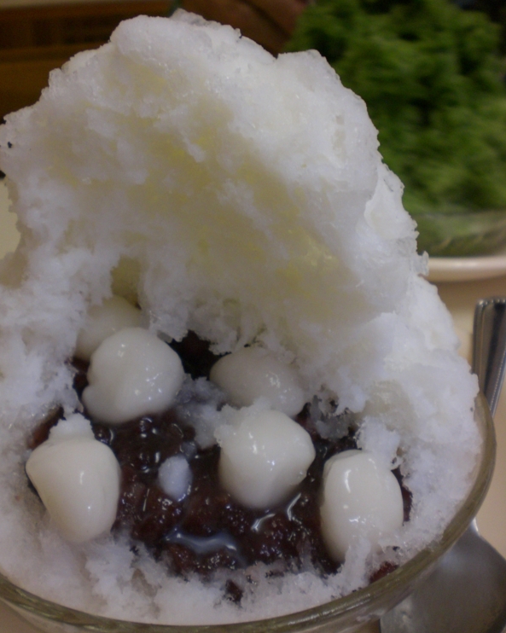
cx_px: 251
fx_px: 749
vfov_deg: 45.8
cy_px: 313
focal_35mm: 40
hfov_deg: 37.3
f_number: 3.1
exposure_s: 1/15
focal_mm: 6.3
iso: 200
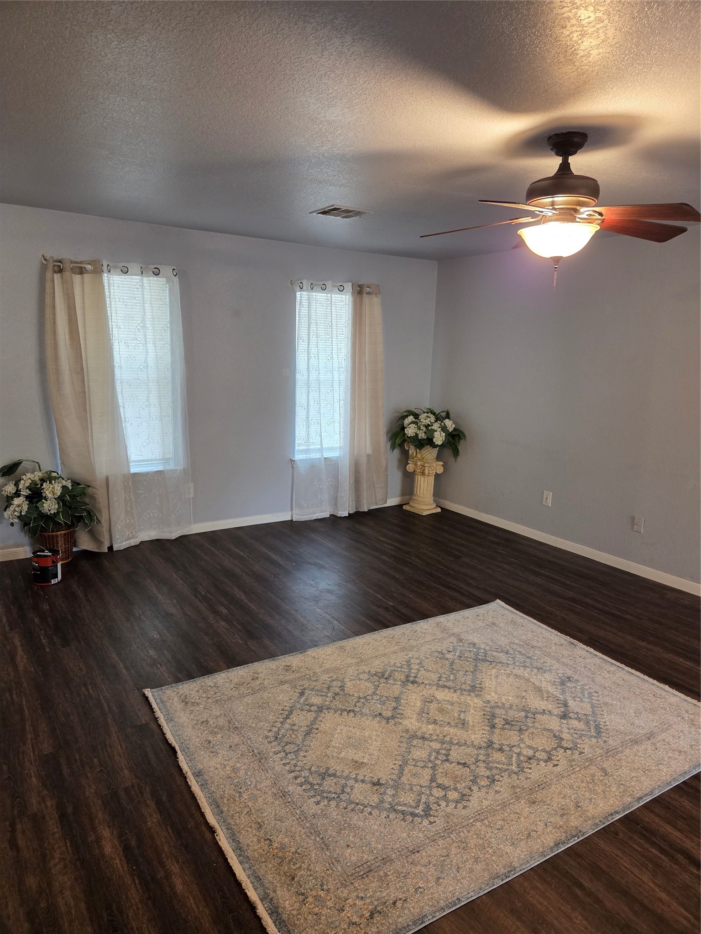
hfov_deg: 58.9
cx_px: 350
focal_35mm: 23
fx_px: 621
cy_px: 467
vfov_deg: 73.9
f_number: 1.8
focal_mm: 5.4
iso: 500
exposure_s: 1/120
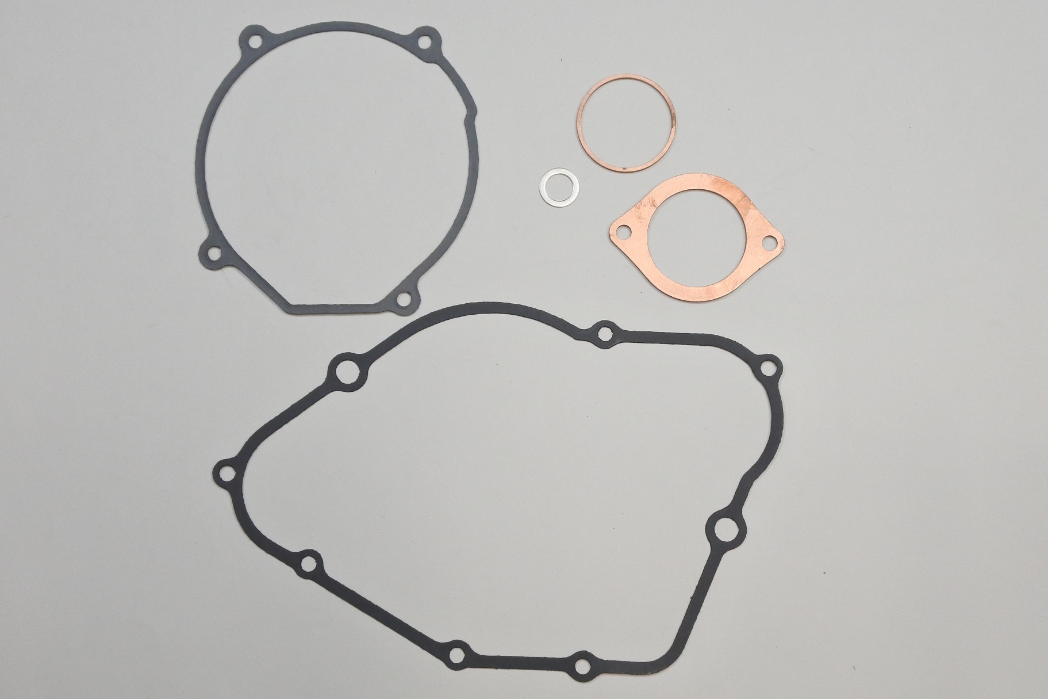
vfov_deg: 25.1
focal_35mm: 54
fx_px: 1572
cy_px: 350
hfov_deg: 36.9
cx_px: 524
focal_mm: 20.1
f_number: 4.8
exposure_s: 1/125
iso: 720
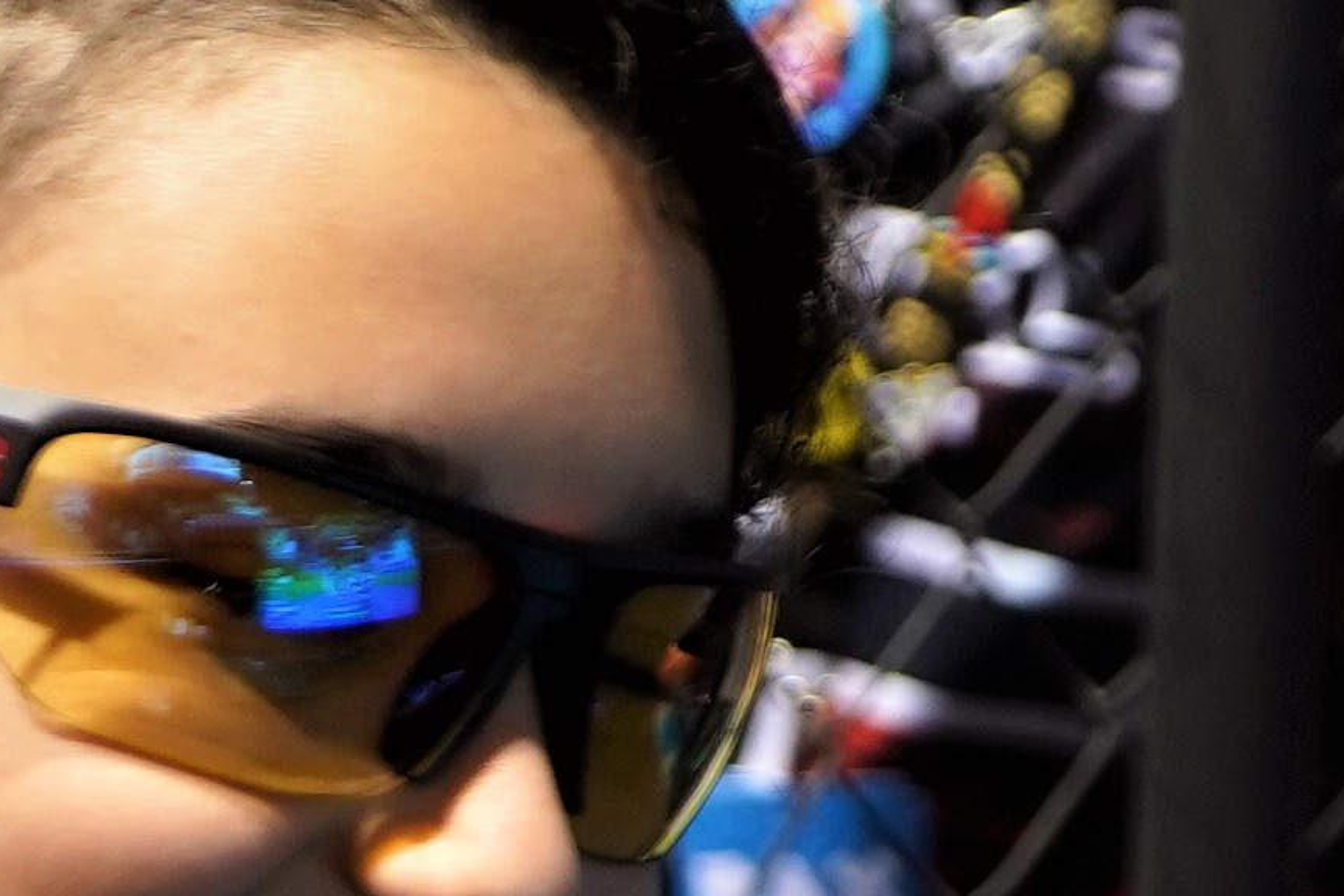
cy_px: 946
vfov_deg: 5.8
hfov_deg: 8.7
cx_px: 143
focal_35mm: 236
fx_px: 8810
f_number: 2.8
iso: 500
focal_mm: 34
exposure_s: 1/40
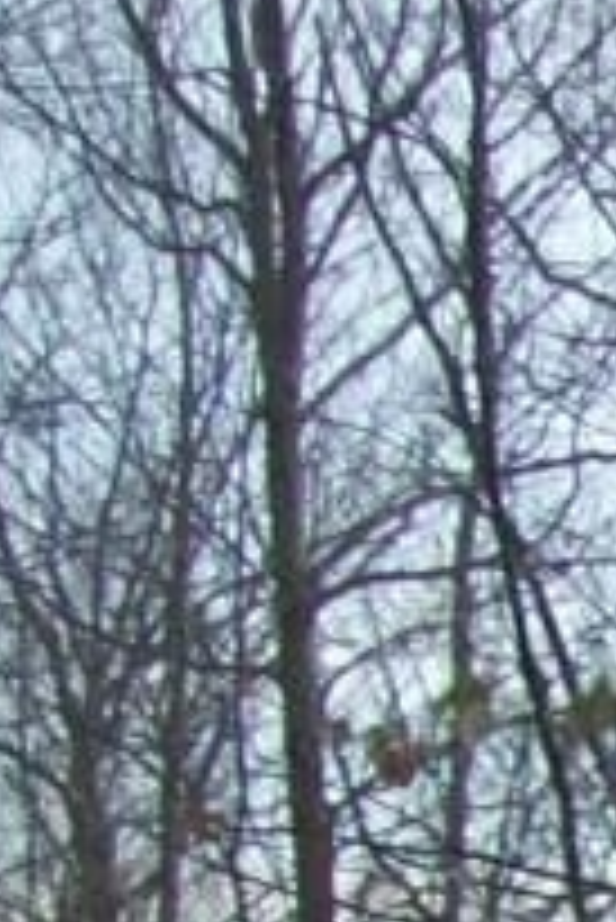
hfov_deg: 5.1
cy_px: 2010
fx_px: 5995
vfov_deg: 8.2
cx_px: 2599
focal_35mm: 234
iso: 80
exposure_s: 1/179
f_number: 2.7
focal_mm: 6
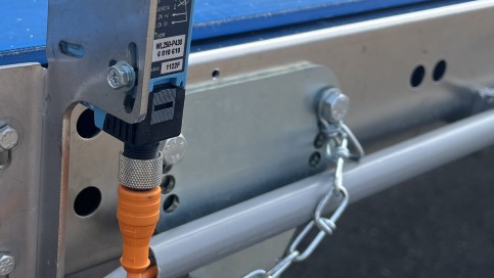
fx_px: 786
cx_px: 138
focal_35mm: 60
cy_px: 77
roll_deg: -5.5
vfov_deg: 19.9
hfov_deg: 34.3
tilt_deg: -20.5
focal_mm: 5.1
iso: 50
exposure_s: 1/705
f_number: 1.6
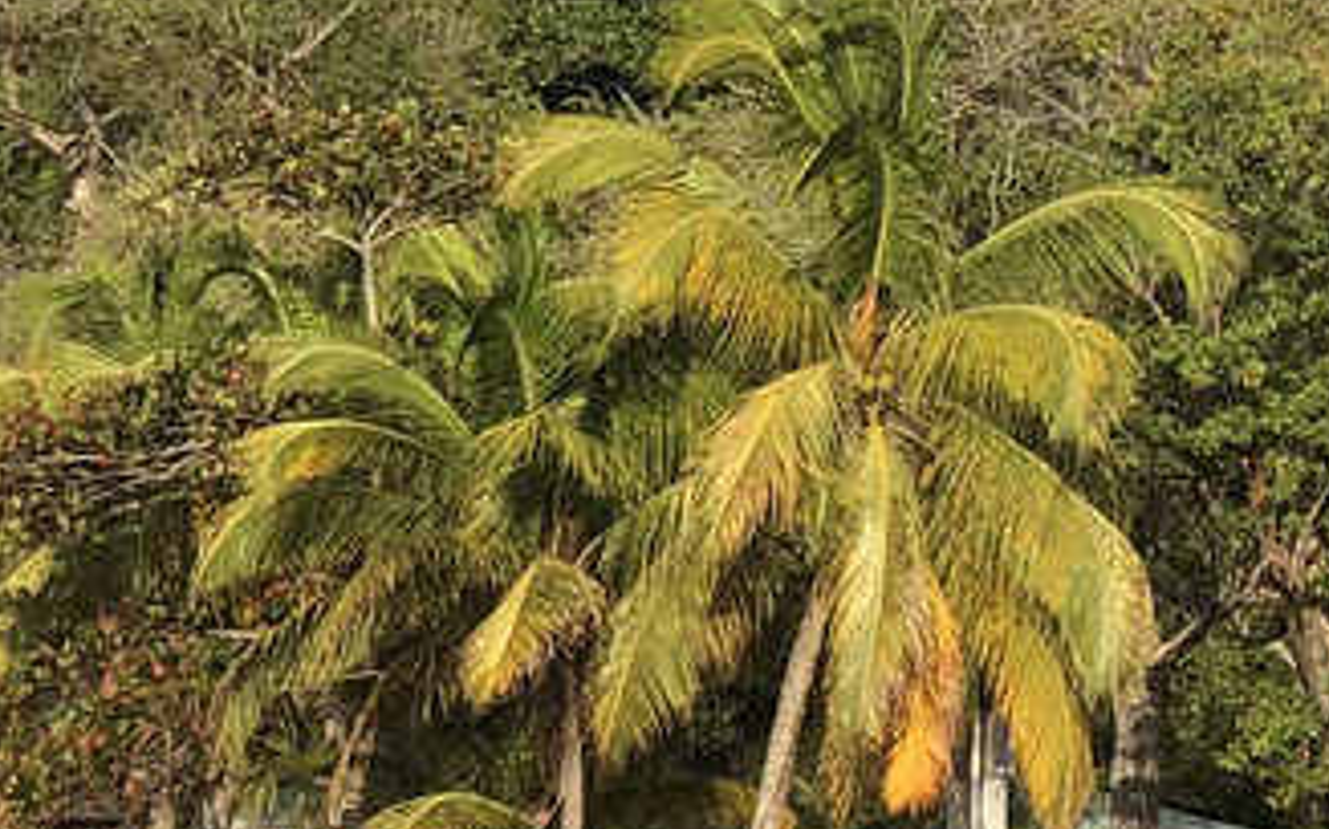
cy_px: 435
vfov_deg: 4.9
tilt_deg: +3.6
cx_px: 1679
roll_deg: -0.1
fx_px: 9774
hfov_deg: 7.7
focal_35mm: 270
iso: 16
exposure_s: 1/827
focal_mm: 6
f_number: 2.4
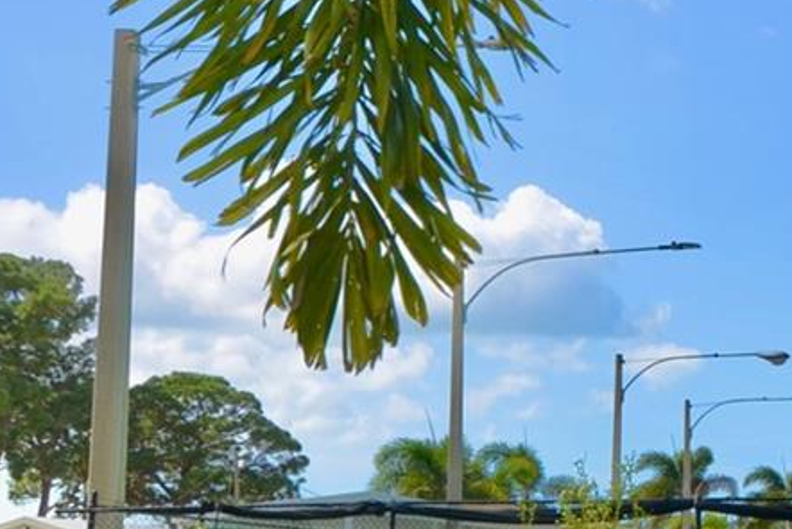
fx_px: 2861
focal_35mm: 130
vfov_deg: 10.6
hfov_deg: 15.0
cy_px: 250
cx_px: 1041
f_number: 8
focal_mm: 24
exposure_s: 1/250
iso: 100
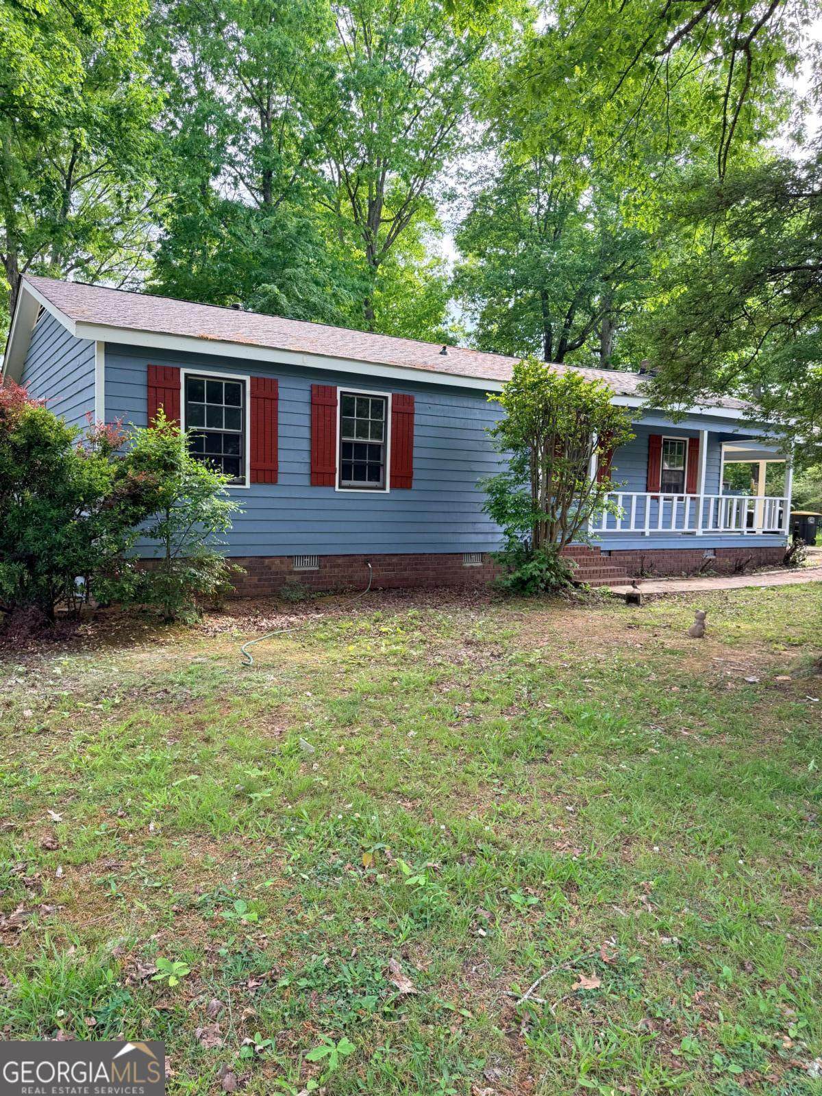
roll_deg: -1.2
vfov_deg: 71.6
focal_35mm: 24
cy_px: 548
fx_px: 760
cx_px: 411
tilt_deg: -3.2
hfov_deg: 56.8
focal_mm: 6.76
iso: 100
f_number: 1.78
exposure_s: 1/426
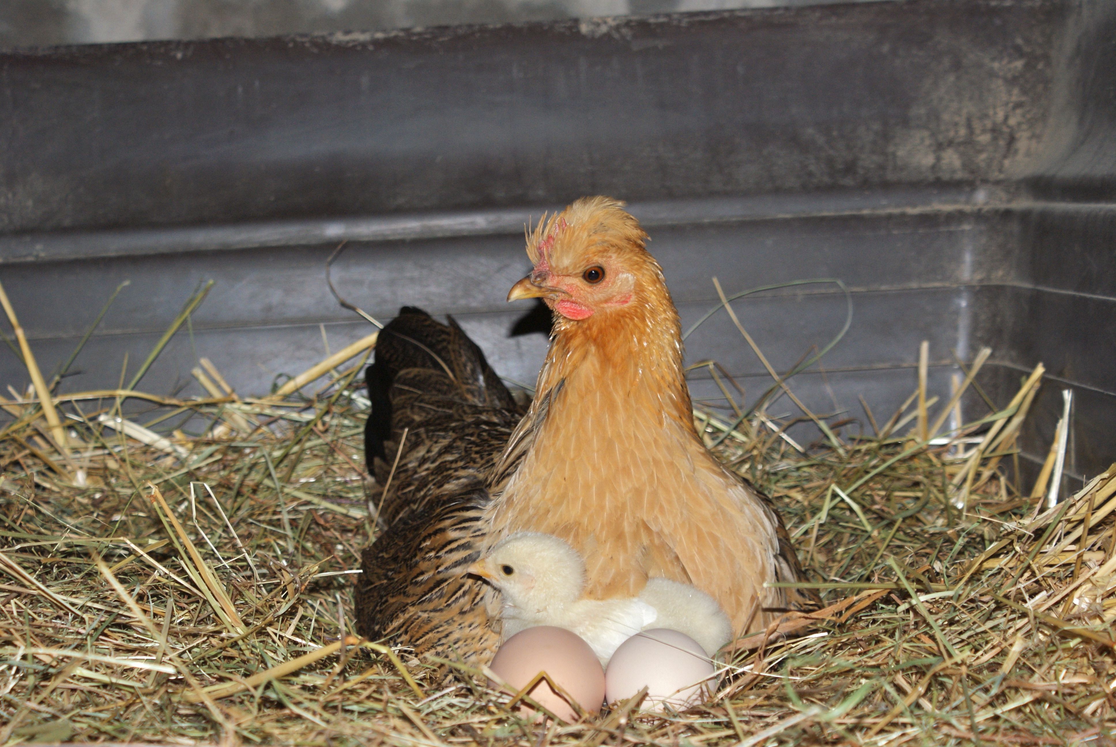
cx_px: 558
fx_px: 2561
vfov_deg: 16.6
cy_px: 374
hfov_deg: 24.6
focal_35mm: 82
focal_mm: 55
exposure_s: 1/80
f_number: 5.6
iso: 400
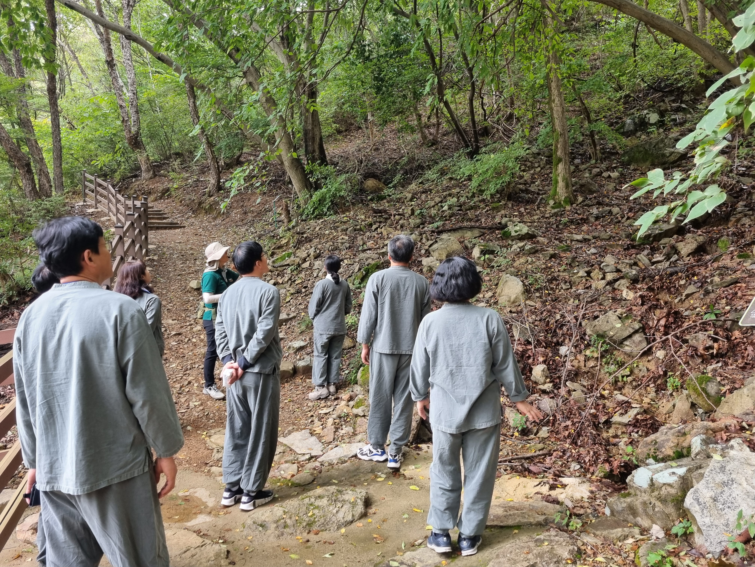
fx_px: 567
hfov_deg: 67.3
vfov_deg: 53.1
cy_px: 284
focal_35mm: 26
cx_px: 378
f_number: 1.8
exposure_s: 1/120
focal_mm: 5.4
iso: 160
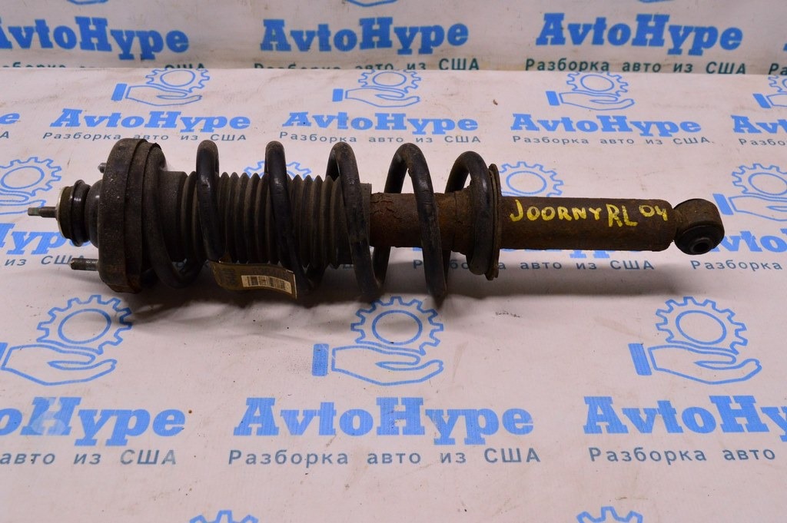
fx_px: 852
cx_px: 394
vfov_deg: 34.2
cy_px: 262
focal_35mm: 39
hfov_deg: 49.6
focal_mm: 26
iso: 1600
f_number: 8
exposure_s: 1/125
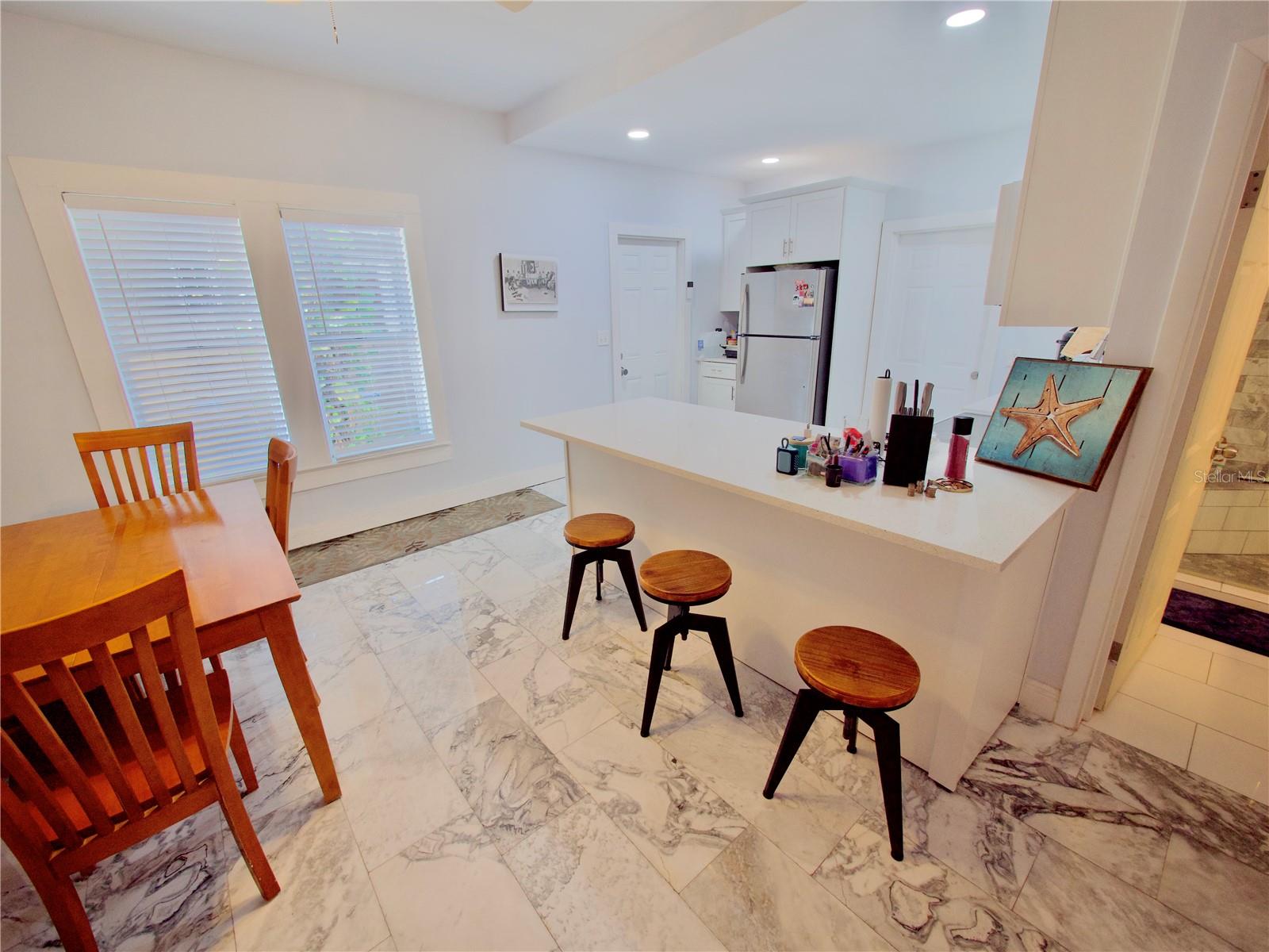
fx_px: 513
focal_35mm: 14
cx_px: 634
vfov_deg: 85.7
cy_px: 476
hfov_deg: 102.1
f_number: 4
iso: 500
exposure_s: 1/60
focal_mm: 7
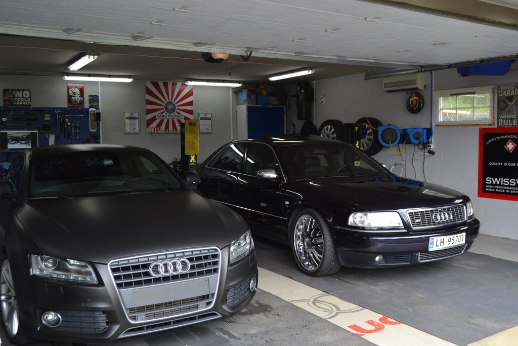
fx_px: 496
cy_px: 173
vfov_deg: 38.4
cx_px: 259
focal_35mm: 34
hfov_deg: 55.1
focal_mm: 23
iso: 200
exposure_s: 1/125
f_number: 5.6
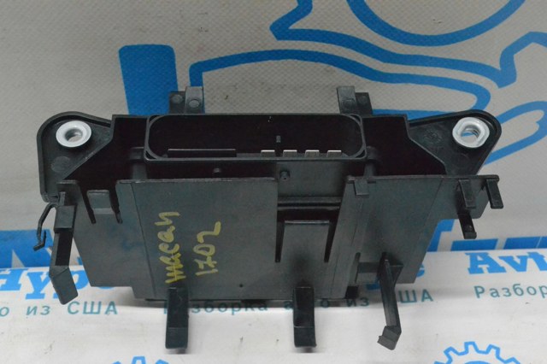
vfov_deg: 28.0
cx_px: 274
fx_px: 729
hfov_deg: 41.1
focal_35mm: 48
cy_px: 182
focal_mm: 32
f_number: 10
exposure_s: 1/160
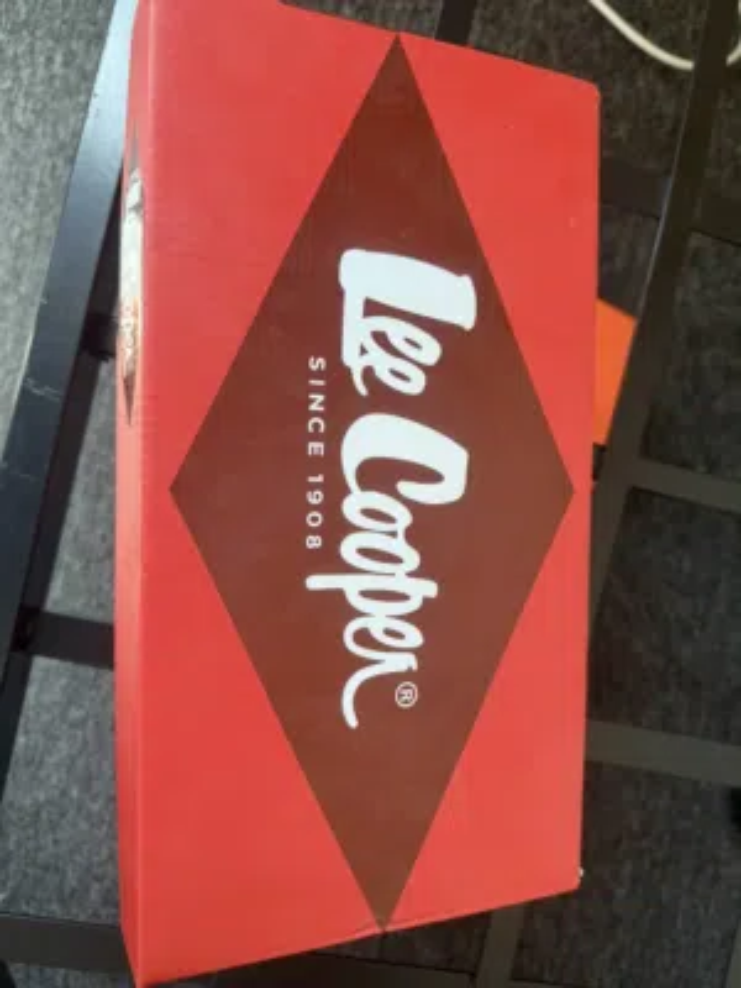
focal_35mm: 24
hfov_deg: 56.8
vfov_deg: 71.6
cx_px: 370
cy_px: 494
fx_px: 685
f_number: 1.78
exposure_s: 1/60
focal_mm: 6.76
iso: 400
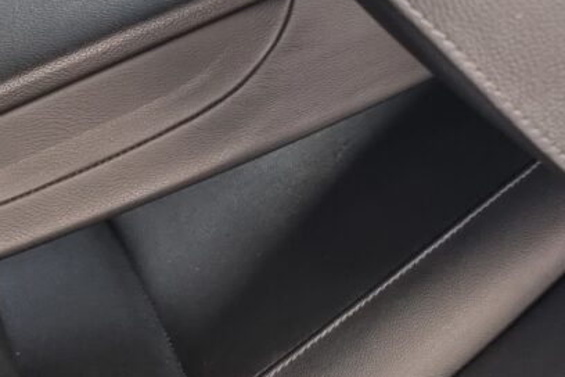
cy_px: -270
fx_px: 1538
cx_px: 920
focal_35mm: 98
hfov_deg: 17.9
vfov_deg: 12.8
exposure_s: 1/100
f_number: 1.8
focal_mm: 6.7
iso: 50
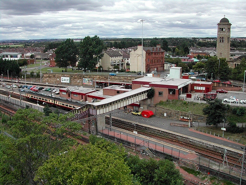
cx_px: 123
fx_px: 270
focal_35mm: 38
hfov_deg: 49.0
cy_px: 92
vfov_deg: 37.7
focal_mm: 8
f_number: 7.6
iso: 100
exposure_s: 1/111
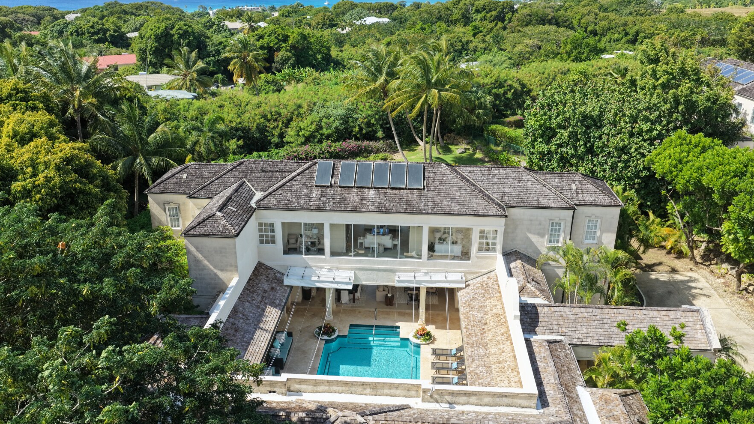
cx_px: 377
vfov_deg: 38.9
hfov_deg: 64.3
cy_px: 221
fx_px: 600
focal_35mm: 30
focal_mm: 14.45
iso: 400
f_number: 2.8
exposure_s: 1/2000
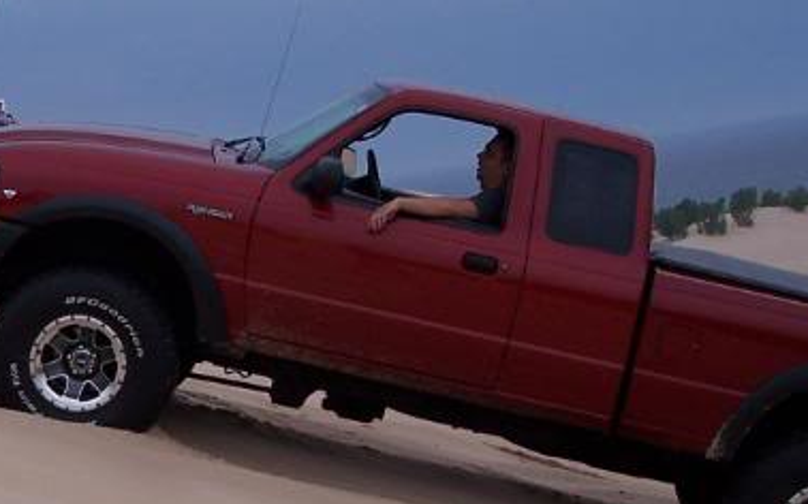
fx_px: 2466
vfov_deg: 11.7
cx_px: 21
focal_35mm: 112
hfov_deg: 18.2
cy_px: 256
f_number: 4
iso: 100
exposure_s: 1/1000
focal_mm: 8
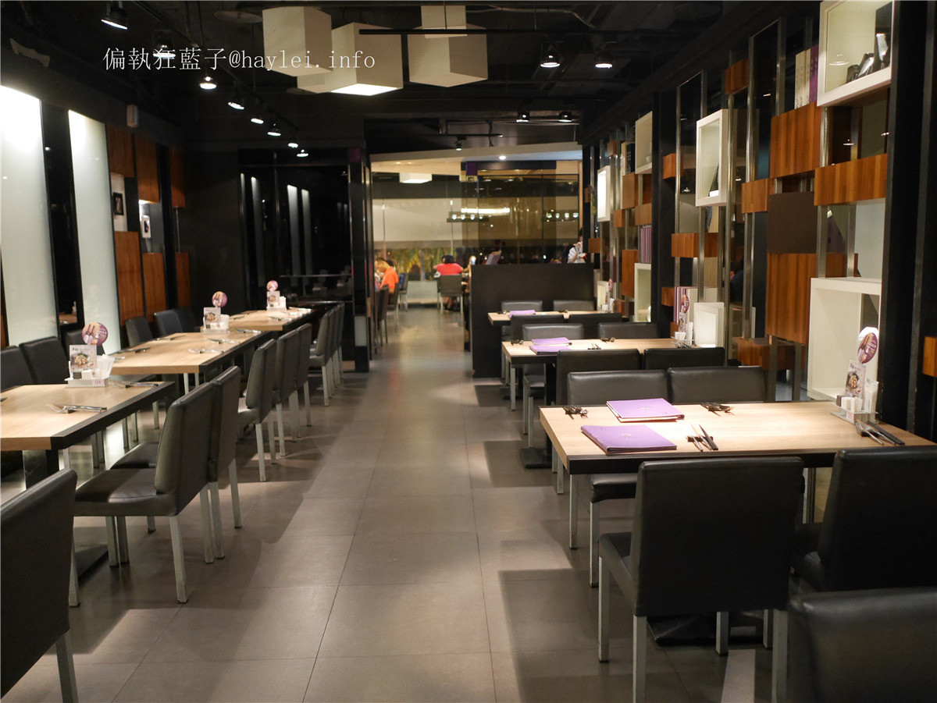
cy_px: 352
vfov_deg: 46.8
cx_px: 468
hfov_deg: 59.9
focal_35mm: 30
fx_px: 812
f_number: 1.7
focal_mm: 15
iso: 2000
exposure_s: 1/60
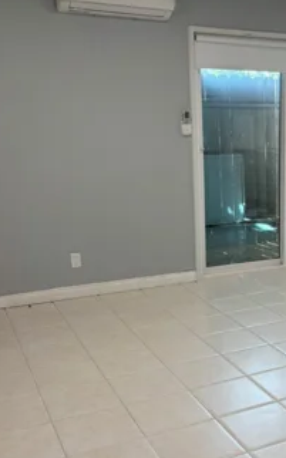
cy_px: 250
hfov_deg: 25.8
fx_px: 599
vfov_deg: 41.8
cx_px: 269
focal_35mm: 48
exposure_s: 1/120
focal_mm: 5.96
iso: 64
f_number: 1.6
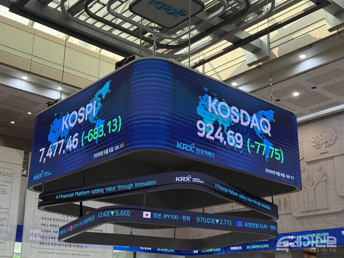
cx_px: 172
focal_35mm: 48
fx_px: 477
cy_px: 129
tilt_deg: +19.0
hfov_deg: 39.7
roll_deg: -1.6
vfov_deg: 30.3
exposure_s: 1/157
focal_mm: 6.76
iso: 125
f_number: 1.78
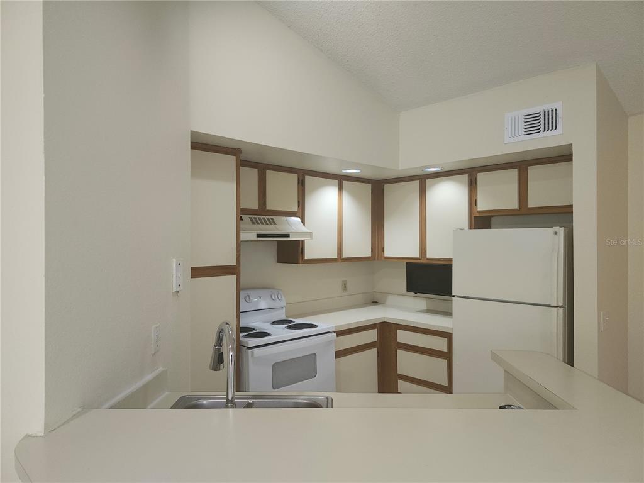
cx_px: 322
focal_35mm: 23
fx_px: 428
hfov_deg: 73.9
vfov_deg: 58.9
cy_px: 242
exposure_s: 1/40
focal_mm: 5.54
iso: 100
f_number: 1.8
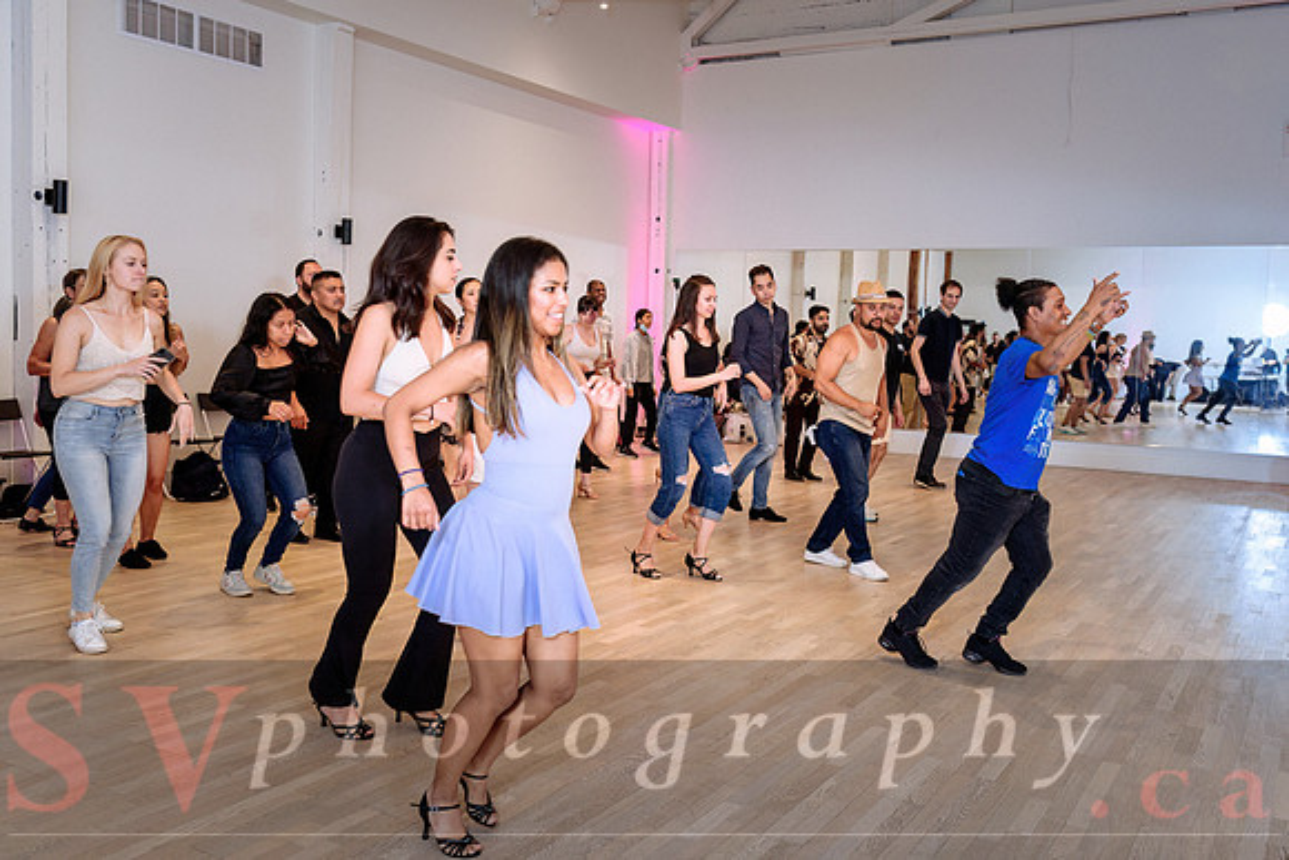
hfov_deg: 57.8
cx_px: 714
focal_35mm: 33
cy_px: 388
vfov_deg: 40.5
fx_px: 1165
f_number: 2.8
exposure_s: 1/200
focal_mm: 29
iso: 1600
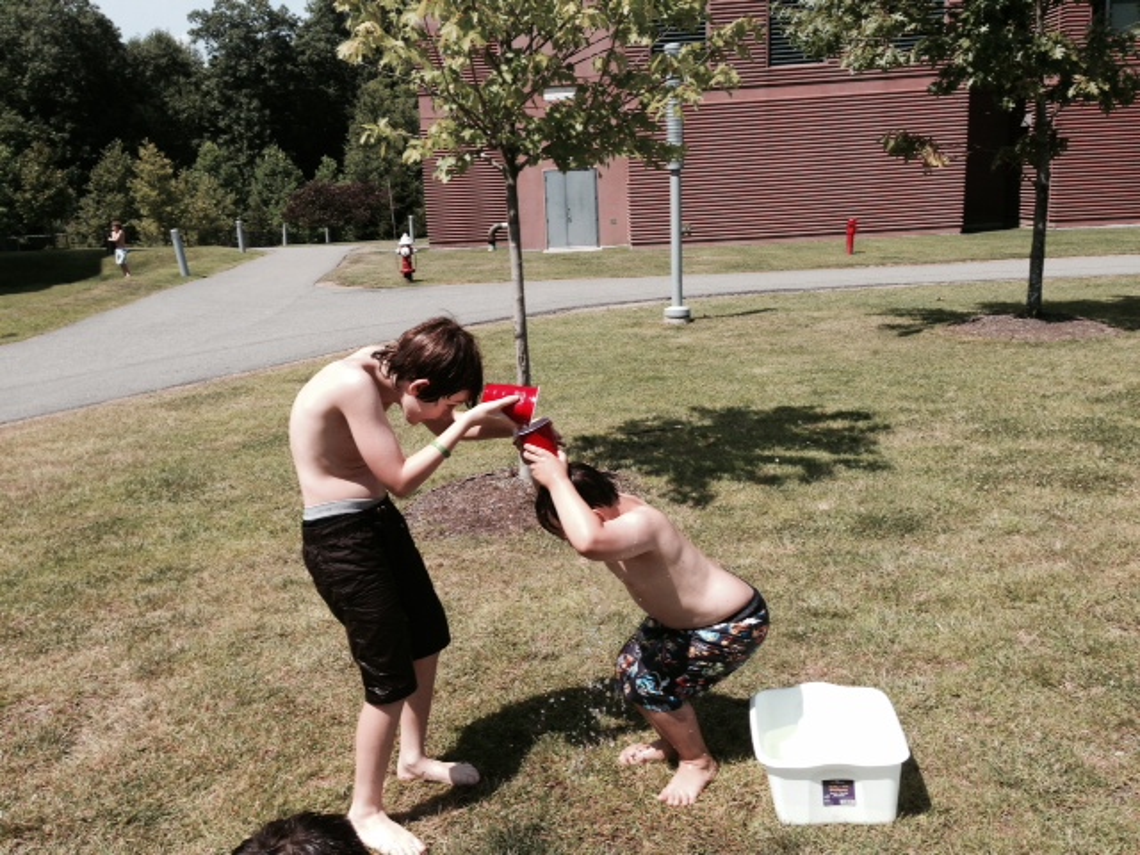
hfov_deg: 55.4
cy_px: 428
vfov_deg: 42.9
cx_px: 570
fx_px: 1087
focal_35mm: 33
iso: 50
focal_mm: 4.12
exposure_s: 1/1232
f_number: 2.4
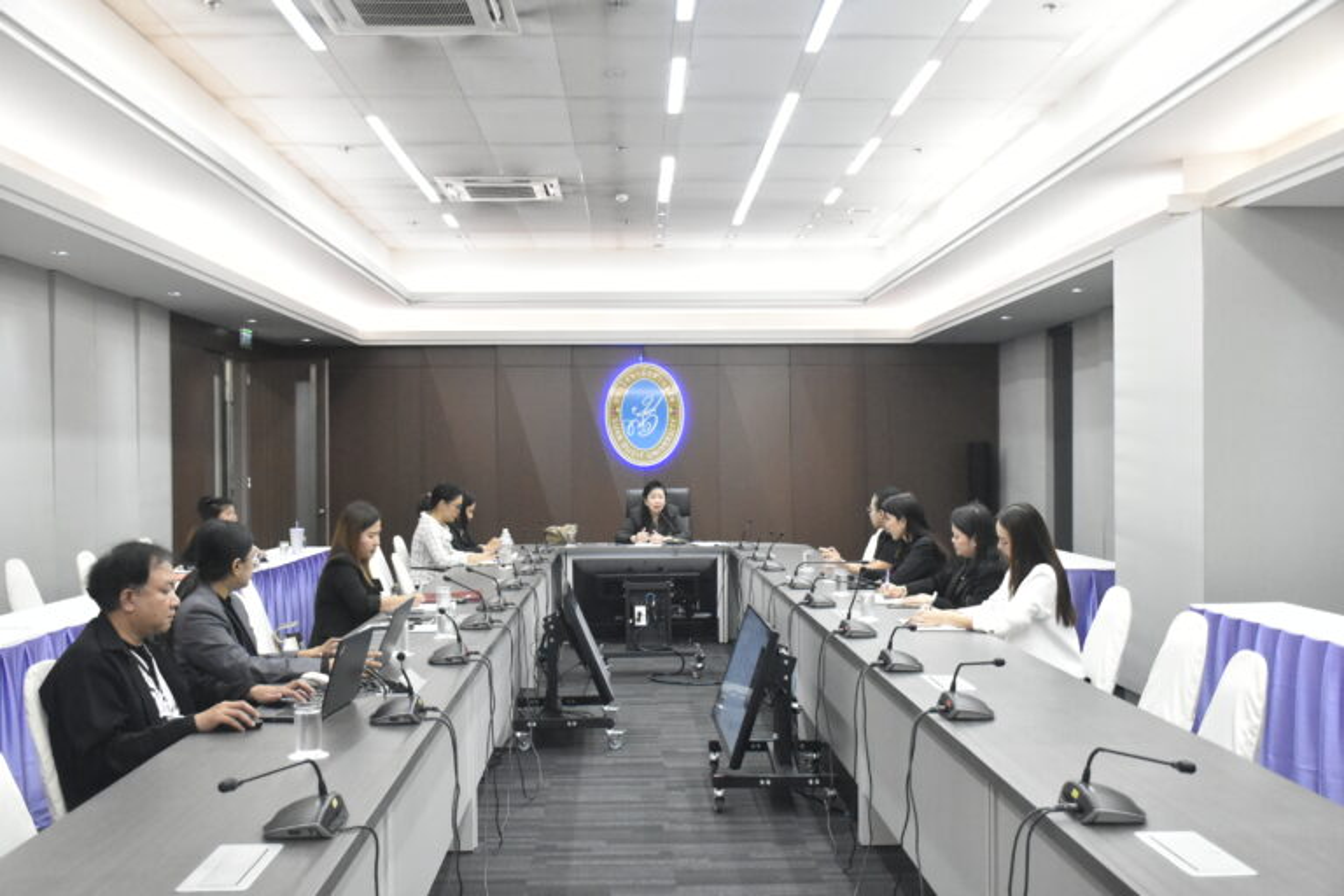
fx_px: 1344
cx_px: 672
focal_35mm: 36
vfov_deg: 36.9
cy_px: 448
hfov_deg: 53.1
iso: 6400
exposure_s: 1/400
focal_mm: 24
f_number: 3.8
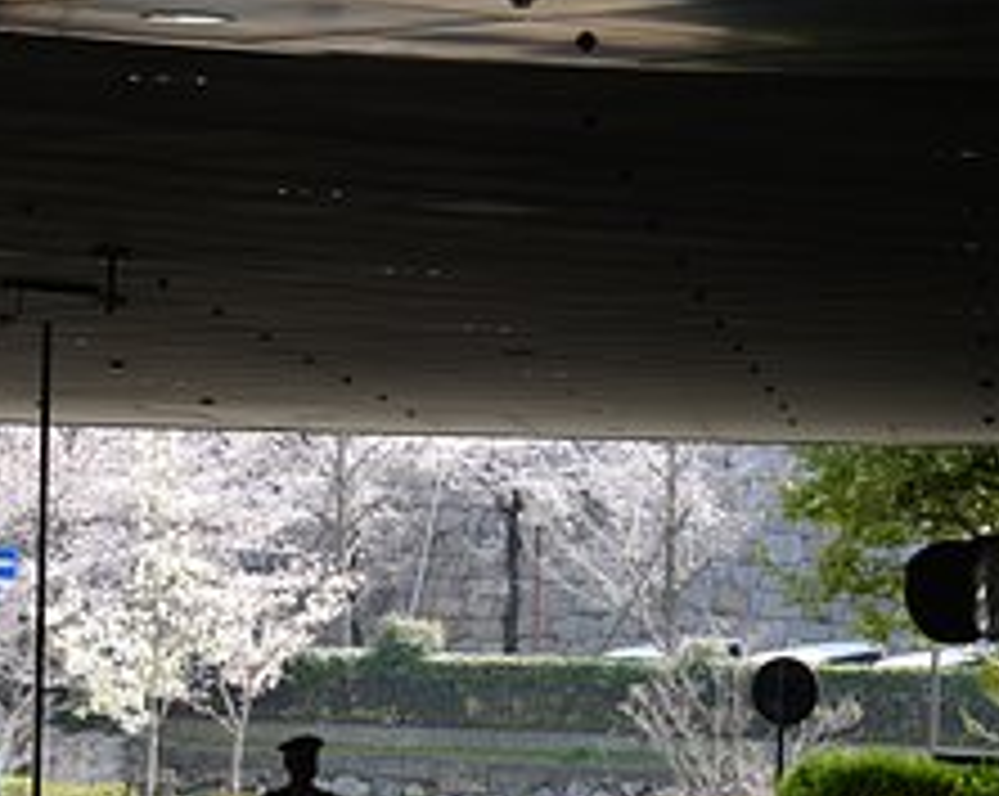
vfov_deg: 5.9
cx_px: 243
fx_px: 7677
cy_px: 614
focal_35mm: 260
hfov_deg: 7.4
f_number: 10
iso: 640
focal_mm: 120
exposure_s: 1/125
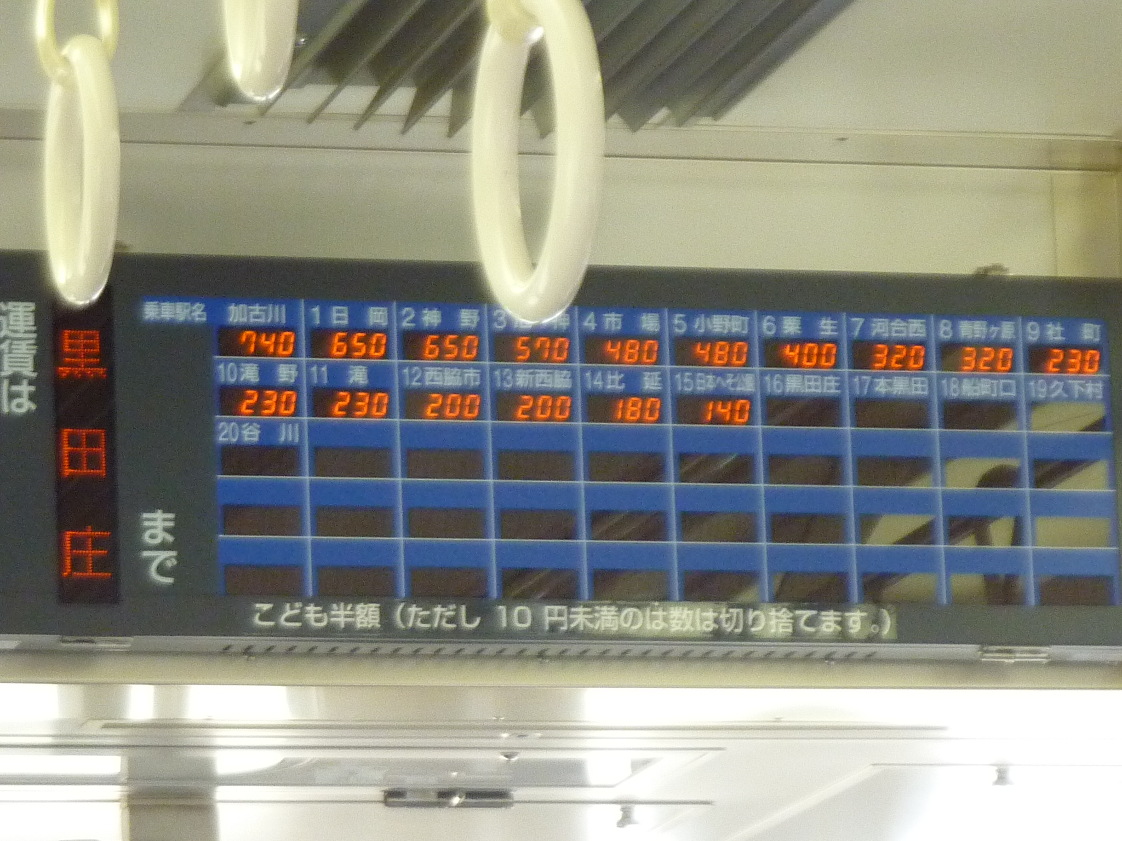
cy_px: 420
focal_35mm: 230
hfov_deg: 8.6
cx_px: 561
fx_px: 7455
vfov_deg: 6.5
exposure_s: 1/50
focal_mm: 21
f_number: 4.4
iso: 320
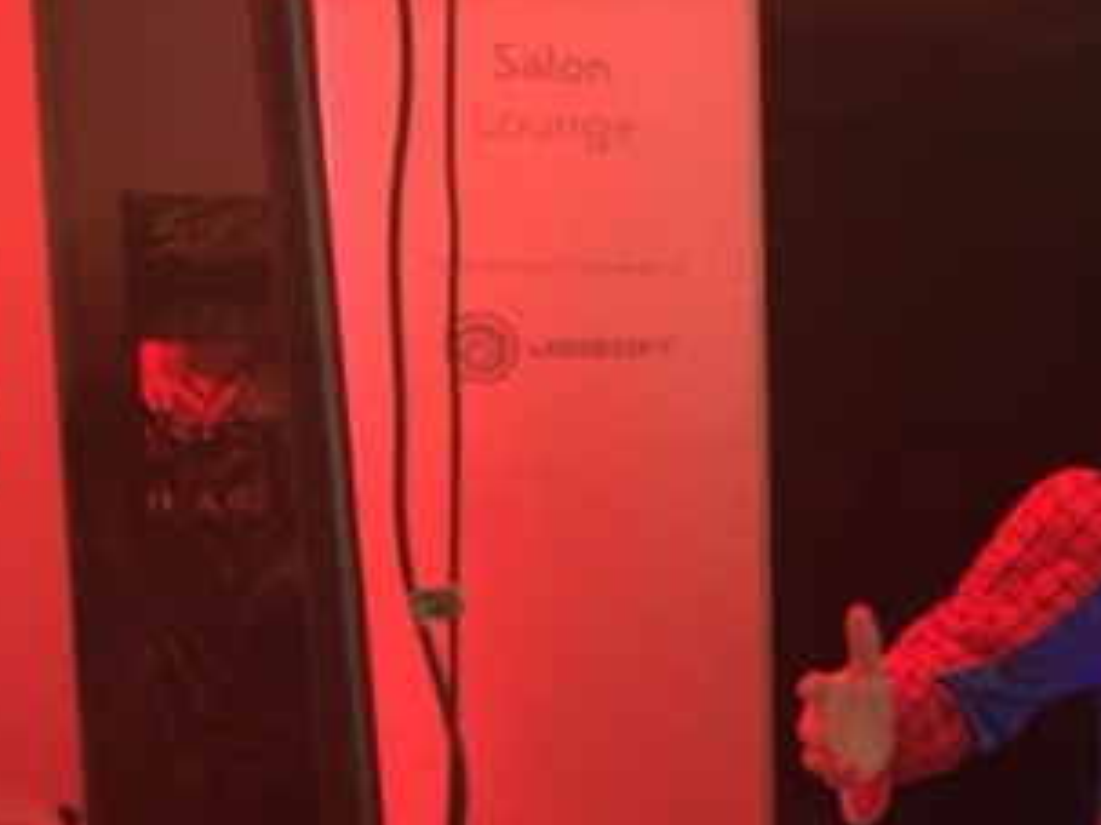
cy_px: 591
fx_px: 2130
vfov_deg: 21.8
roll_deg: -0.7
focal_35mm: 67
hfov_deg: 26.5
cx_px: 1243
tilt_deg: -7.4
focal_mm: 4.15
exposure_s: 1/15
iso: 500
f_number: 2.2
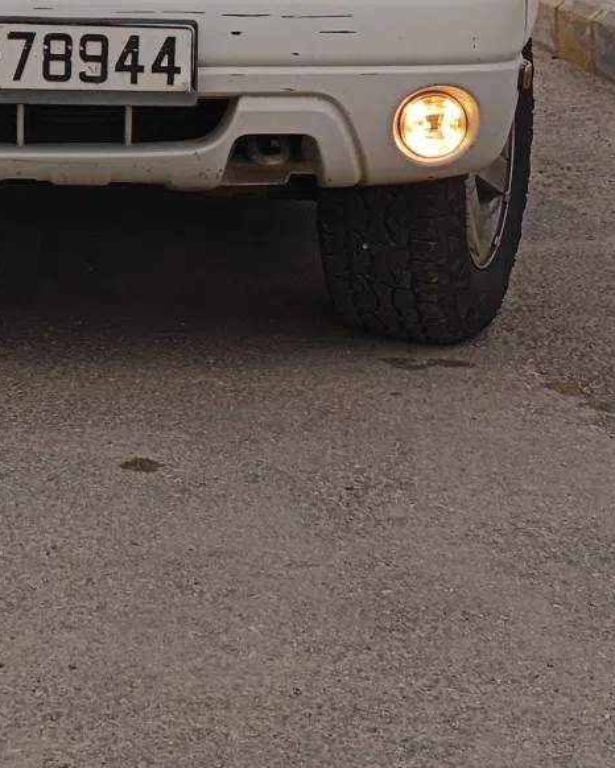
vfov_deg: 17.9
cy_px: 9
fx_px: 2388
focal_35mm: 105
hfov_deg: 14.5
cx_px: 16
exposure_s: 1/128
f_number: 4.5
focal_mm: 6.06
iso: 50
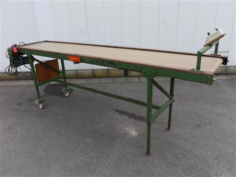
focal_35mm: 30
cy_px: 88
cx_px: 118
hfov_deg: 59.9
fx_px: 205
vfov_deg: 46.8
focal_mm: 15
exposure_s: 1/250
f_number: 6.3
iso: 160
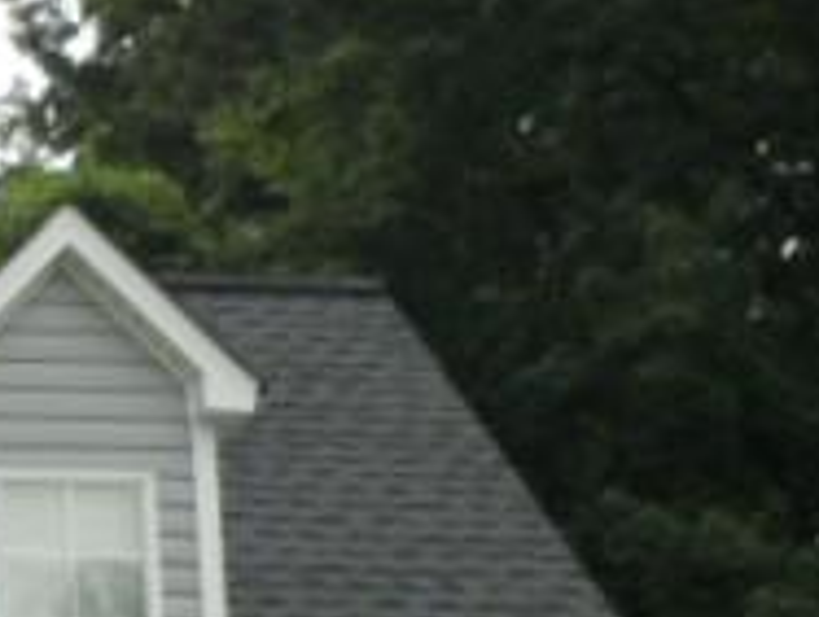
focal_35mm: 142
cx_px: -692
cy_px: 1002
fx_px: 3366
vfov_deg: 10.1
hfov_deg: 12.6
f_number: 9.4
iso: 100
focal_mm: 4.9
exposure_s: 1/125
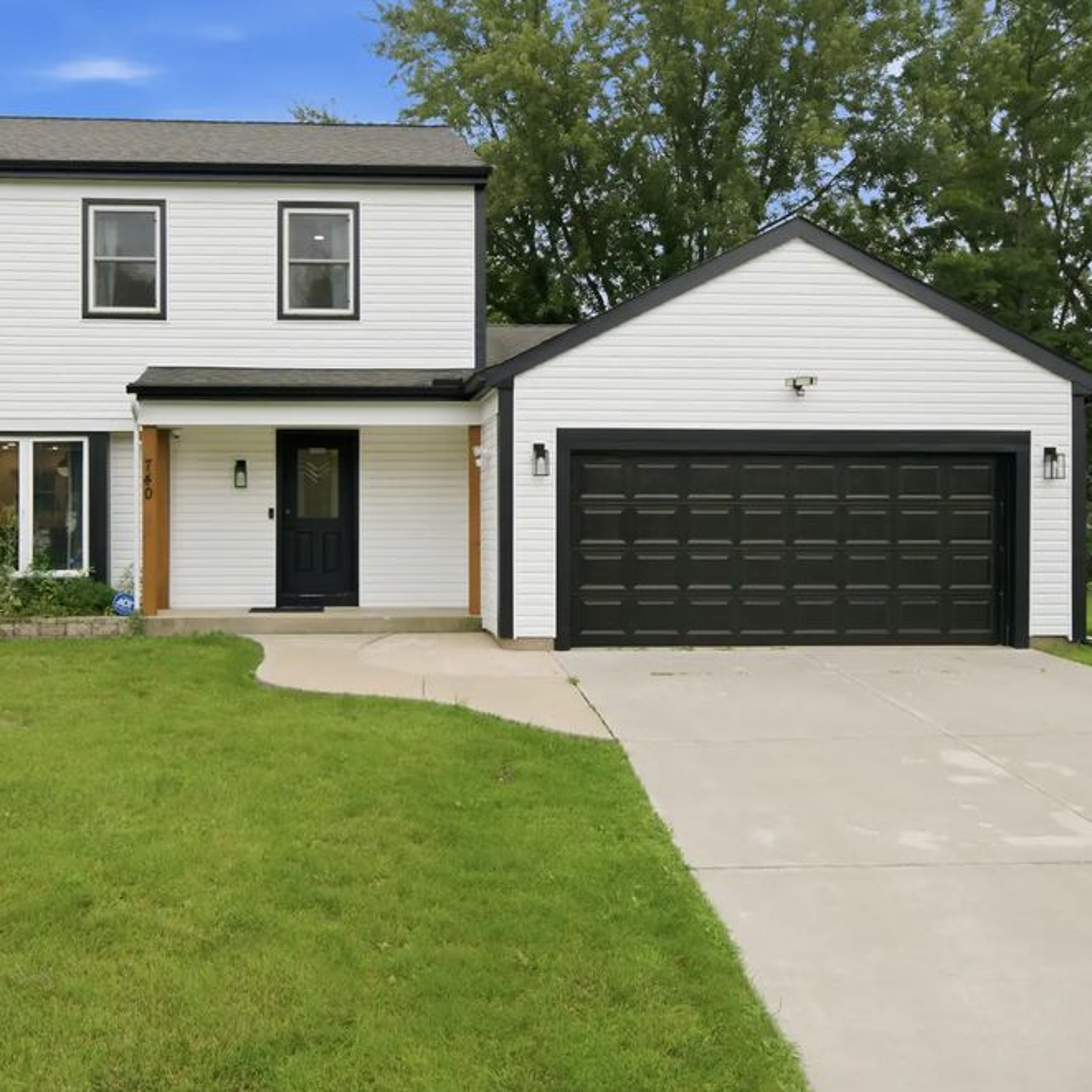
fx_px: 1035
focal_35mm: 29
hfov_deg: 54.7
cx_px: 383
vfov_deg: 55.6
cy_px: 537
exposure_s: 1/100
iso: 80
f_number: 6.3
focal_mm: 22
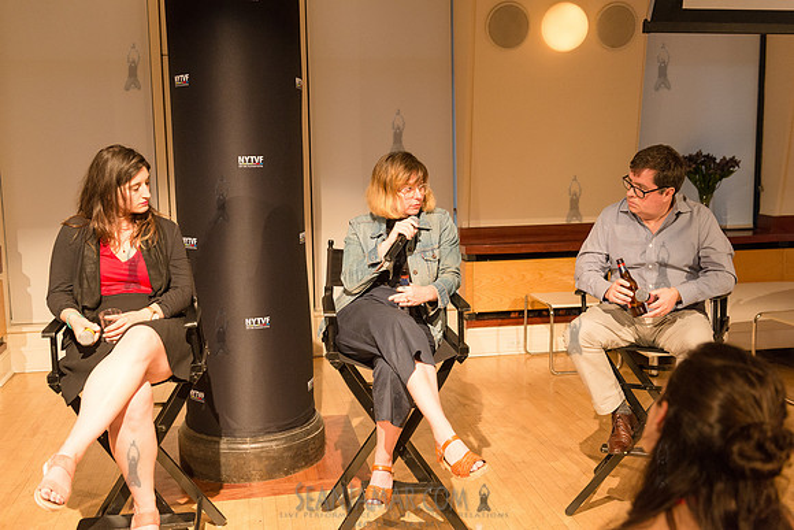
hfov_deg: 50.7
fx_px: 838
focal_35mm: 38
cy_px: 265
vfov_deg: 35.1
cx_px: 397
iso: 2500
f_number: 4
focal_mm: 38
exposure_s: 1/200
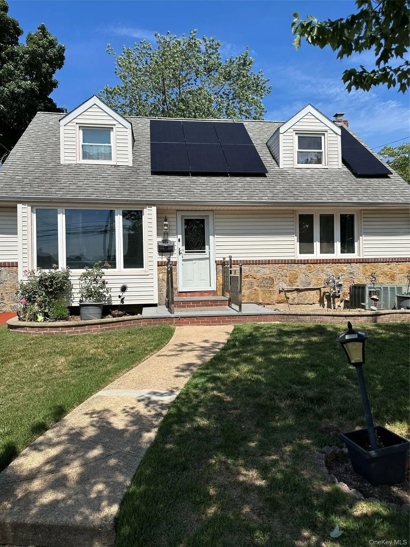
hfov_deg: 56.8
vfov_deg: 71.6
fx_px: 379
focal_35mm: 24
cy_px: 274
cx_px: 205
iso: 80
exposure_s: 1/5525
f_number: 1.78
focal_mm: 6.86
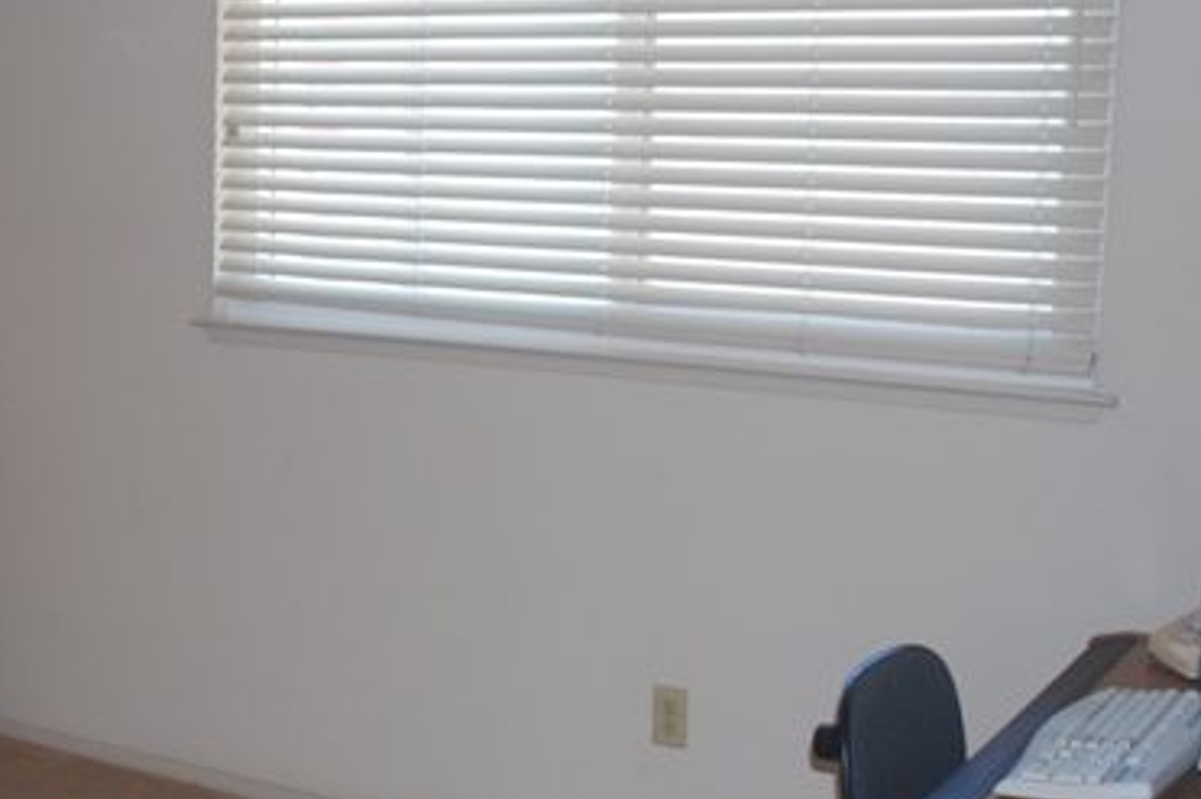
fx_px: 1867
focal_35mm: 56
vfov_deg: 24.2
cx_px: 327
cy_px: 382
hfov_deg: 35.0
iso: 200
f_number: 3.5
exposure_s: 1/60
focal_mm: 18
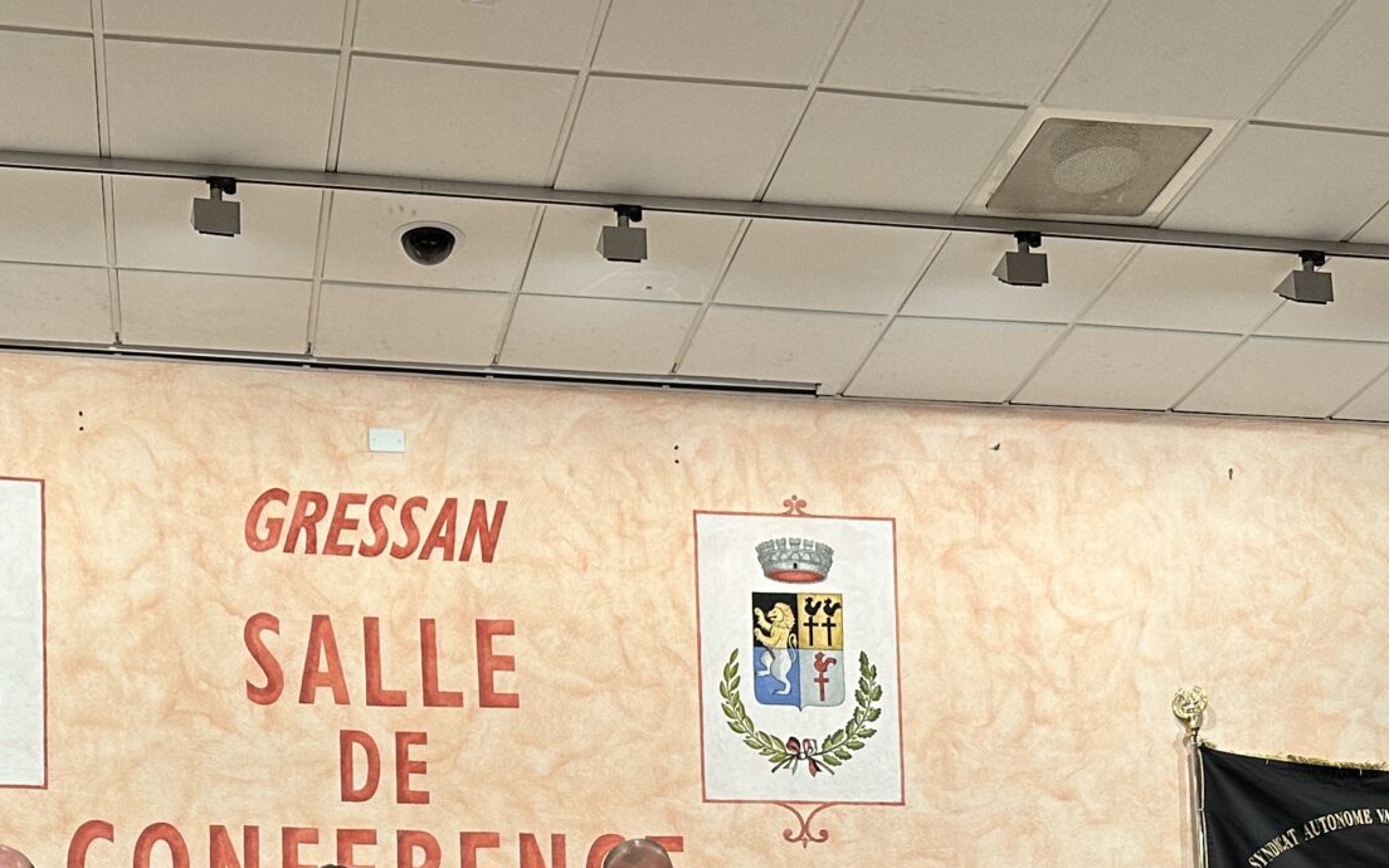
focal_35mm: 59
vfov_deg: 20.1
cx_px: 590
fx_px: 2233
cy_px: 1141
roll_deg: +1.8
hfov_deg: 34.5
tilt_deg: +4.1
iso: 160
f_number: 1.78
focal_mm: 6.86
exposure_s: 1/50
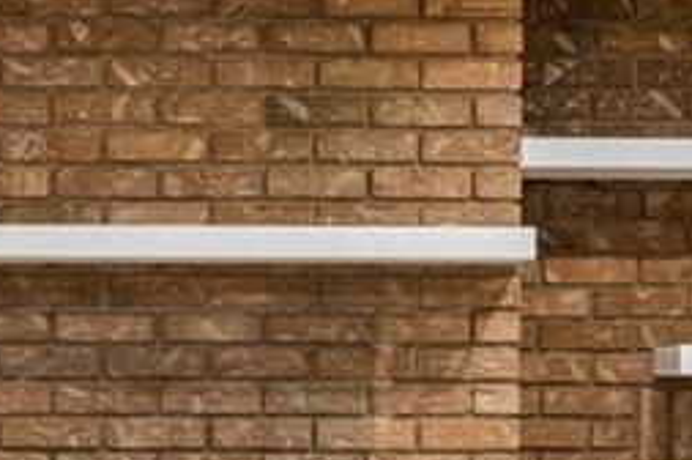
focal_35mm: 133
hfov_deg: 15.3
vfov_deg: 10.2
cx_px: 134
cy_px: 493
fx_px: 2553
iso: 400
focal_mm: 21
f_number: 8
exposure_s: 1/4
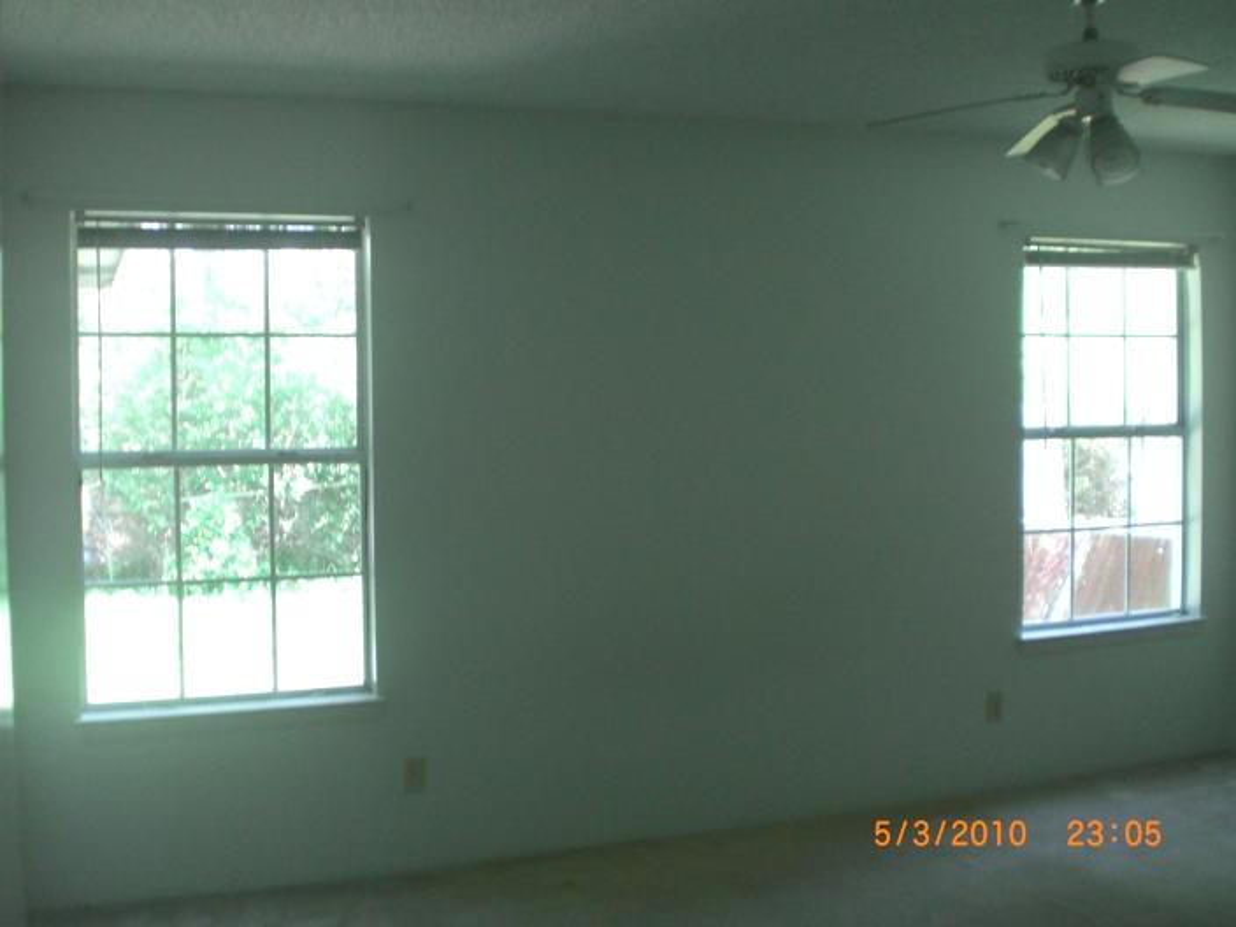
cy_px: 464
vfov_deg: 37.7
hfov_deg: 49.0
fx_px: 1357
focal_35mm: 38
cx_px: 618
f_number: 3.1
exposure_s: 1/100
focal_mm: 6.3
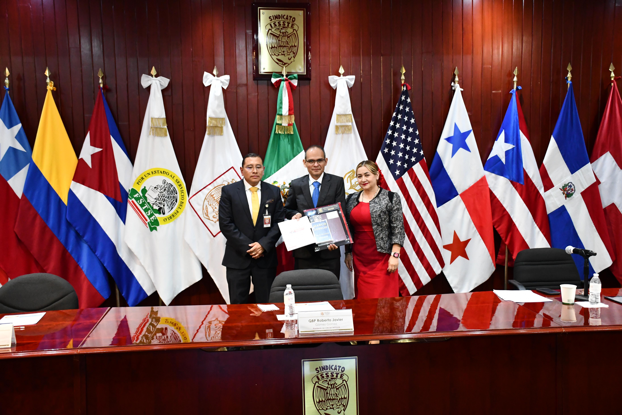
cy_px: 208
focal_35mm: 40
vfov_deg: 33.4
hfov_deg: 48.5
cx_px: 311
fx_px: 691
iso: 3200
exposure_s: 1/125
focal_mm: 27
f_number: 4
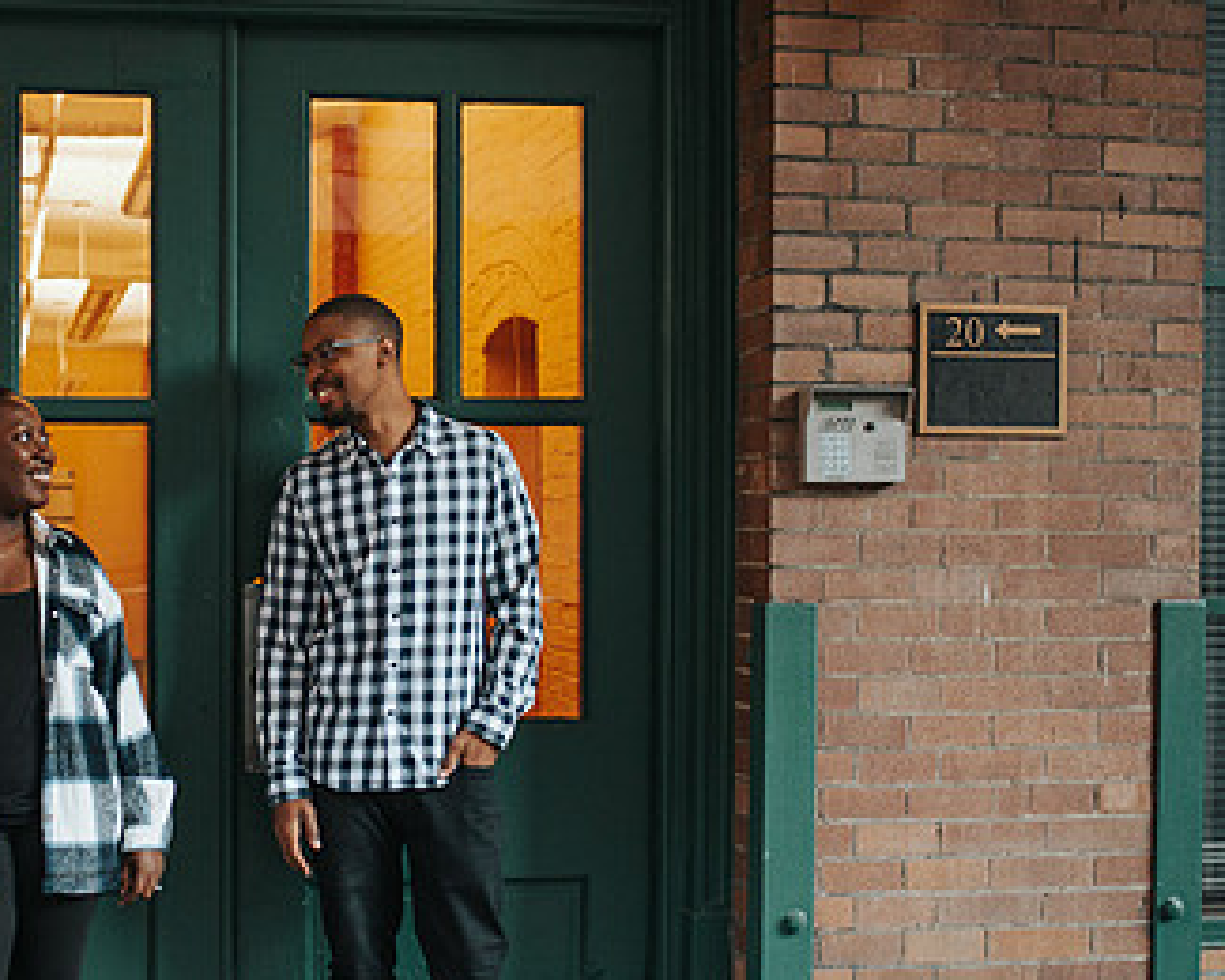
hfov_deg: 28.7
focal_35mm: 65
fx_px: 2357
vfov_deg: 23.4
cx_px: 317
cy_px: 602
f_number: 1.8
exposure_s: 1/640
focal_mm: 35
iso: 1000
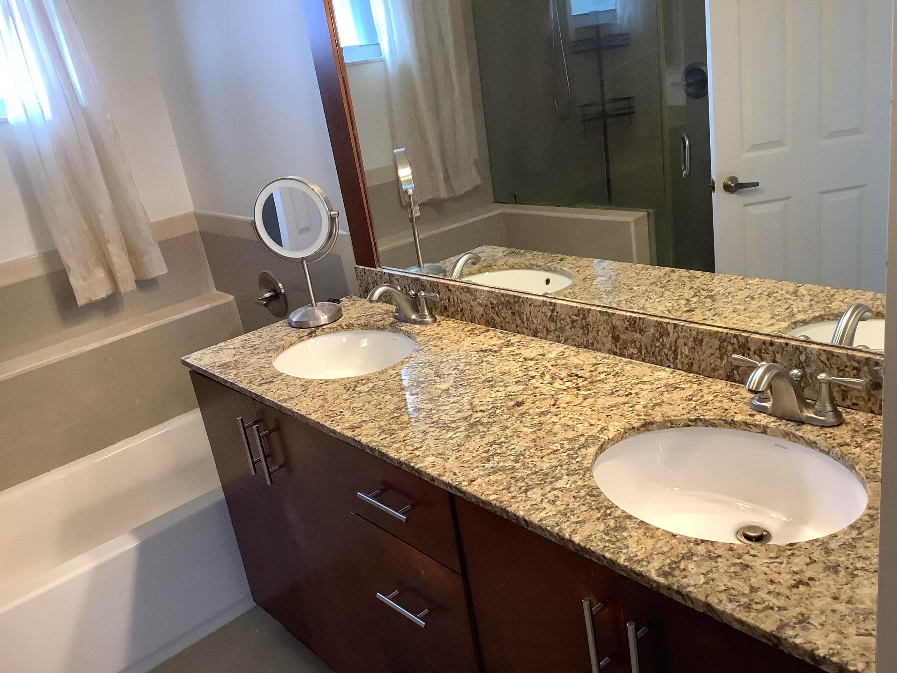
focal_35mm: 31
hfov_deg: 58.4
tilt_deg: -20.4
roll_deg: +8.5
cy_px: 336
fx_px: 803
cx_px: 448
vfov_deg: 45.4
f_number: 2.4
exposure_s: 1/60
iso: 160
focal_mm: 3.3
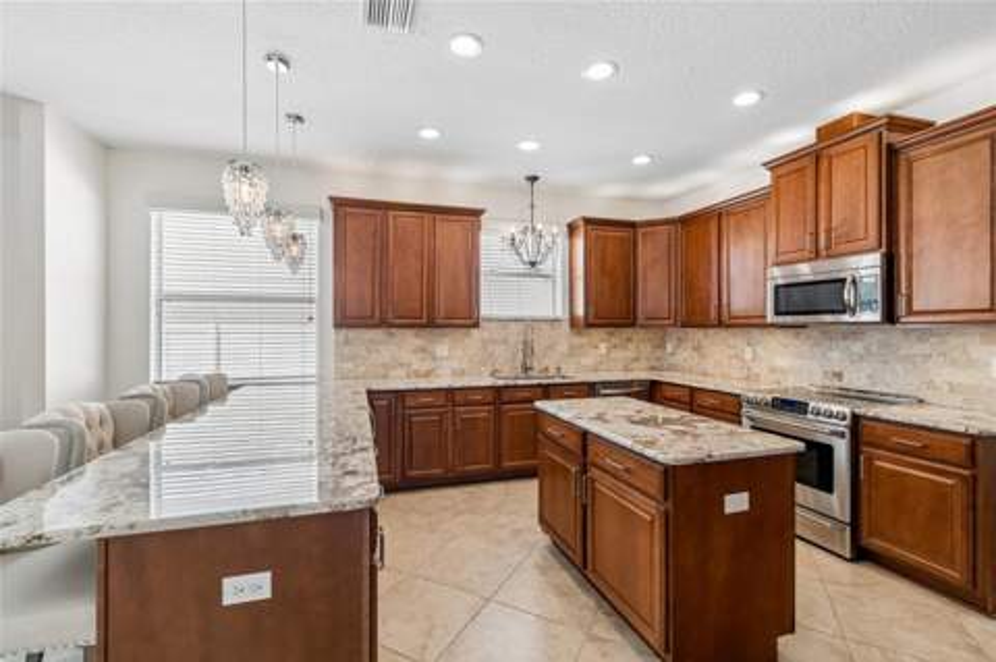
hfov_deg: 100.4
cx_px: 498
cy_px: 331
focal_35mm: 15
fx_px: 415
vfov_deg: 77.2
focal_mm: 10
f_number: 7.1
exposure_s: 1/6
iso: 100
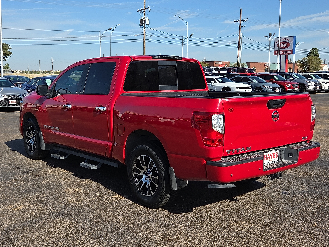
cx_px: 164
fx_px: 380
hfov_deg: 46.8
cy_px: 124
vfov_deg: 36.0
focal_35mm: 40
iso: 76
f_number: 1.8
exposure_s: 1/10000
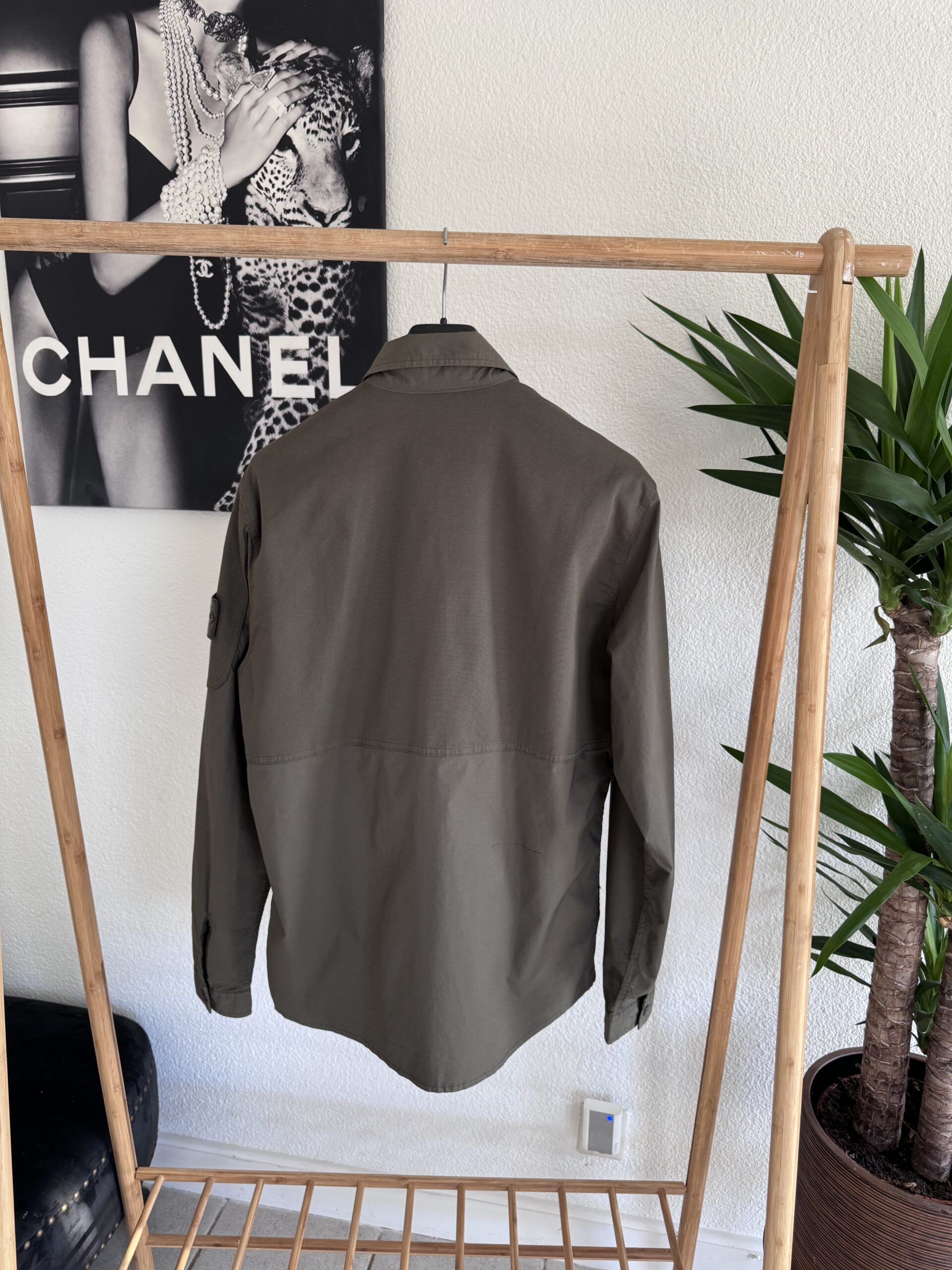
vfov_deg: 71.6
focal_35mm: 24
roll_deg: -1.4
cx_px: 476
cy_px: 635
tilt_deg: -13.1
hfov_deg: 56.8
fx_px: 880
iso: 160
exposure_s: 1/121
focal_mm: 6.76
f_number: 1.78
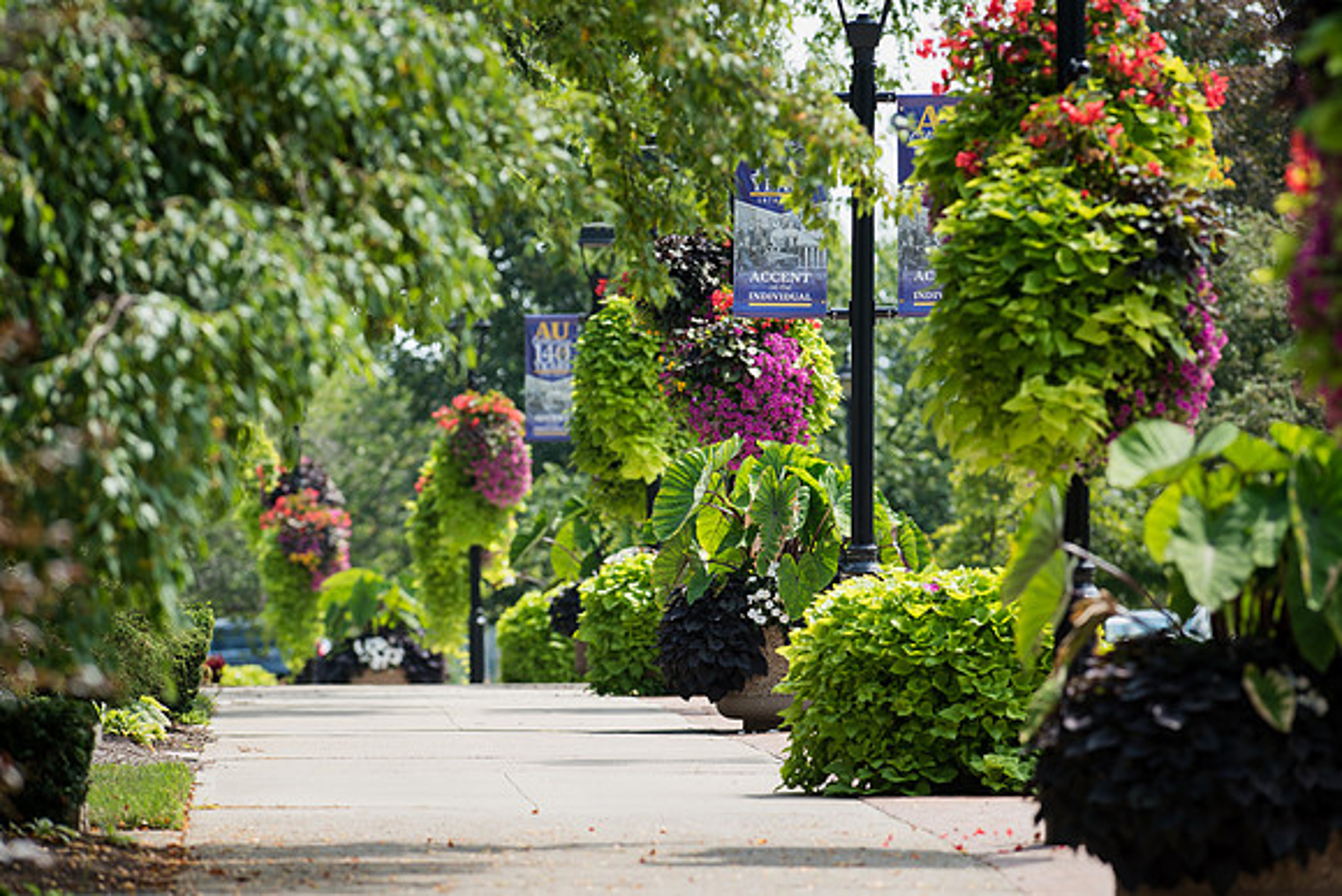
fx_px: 11185
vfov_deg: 4.6
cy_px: 448
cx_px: 671
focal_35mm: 300
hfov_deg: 6.9
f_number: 5
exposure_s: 1/400
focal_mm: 300
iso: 125
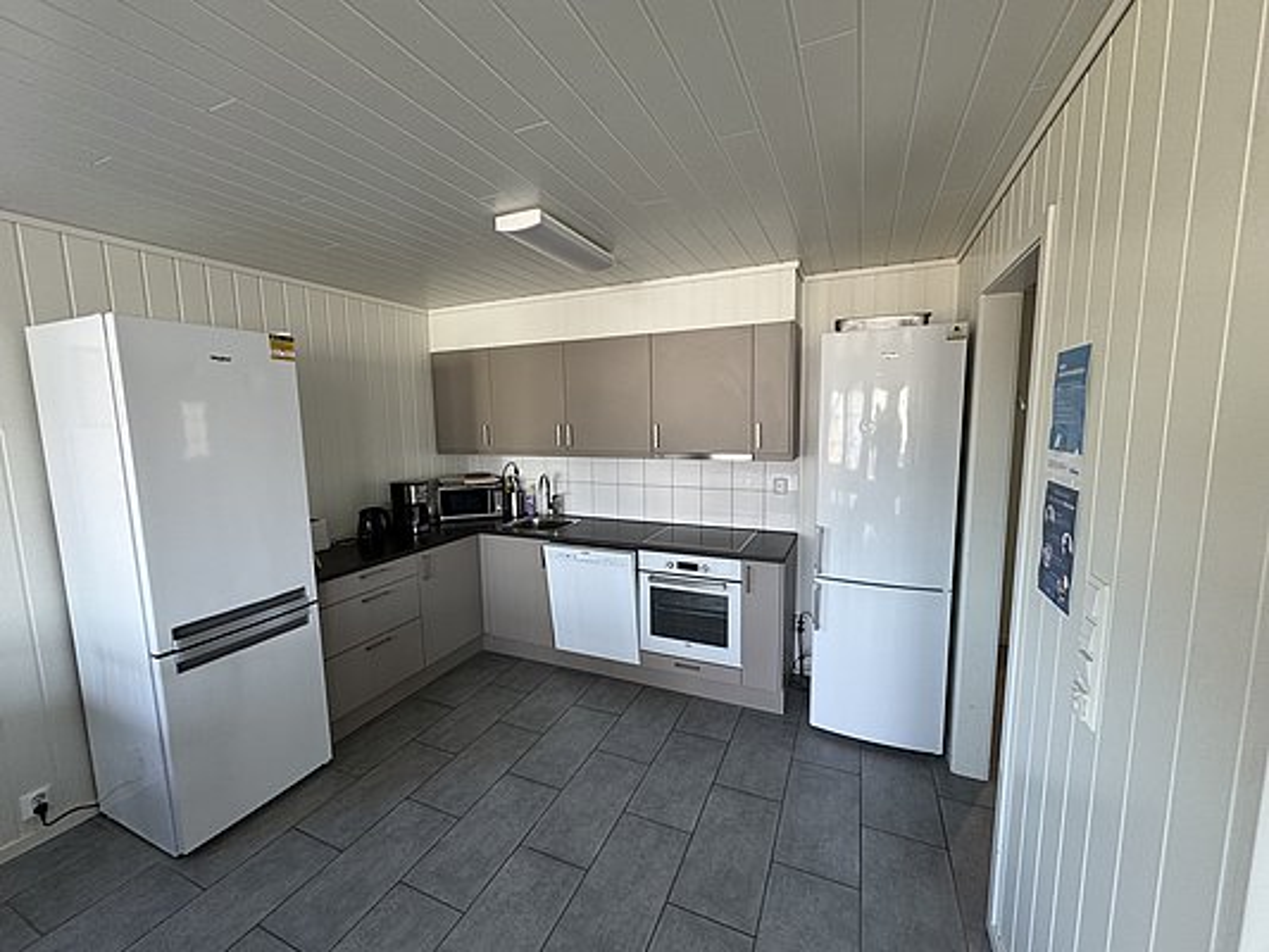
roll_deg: +0.4
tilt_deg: -5.0
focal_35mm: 14
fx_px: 513
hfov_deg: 102.1
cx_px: 634
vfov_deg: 85.7
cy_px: 476
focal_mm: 2.22
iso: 125
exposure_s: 1/99
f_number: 2.2
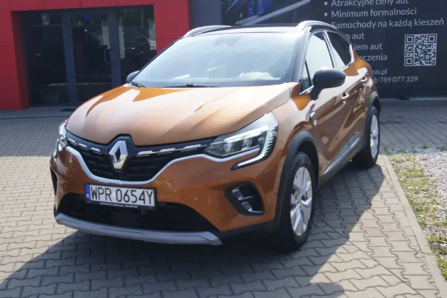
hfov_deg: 46.4
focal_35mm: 42
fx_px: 521
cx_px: 224
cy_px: 149
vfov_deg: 31.9
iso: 100
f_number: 11
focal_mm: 28
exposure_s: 1/80
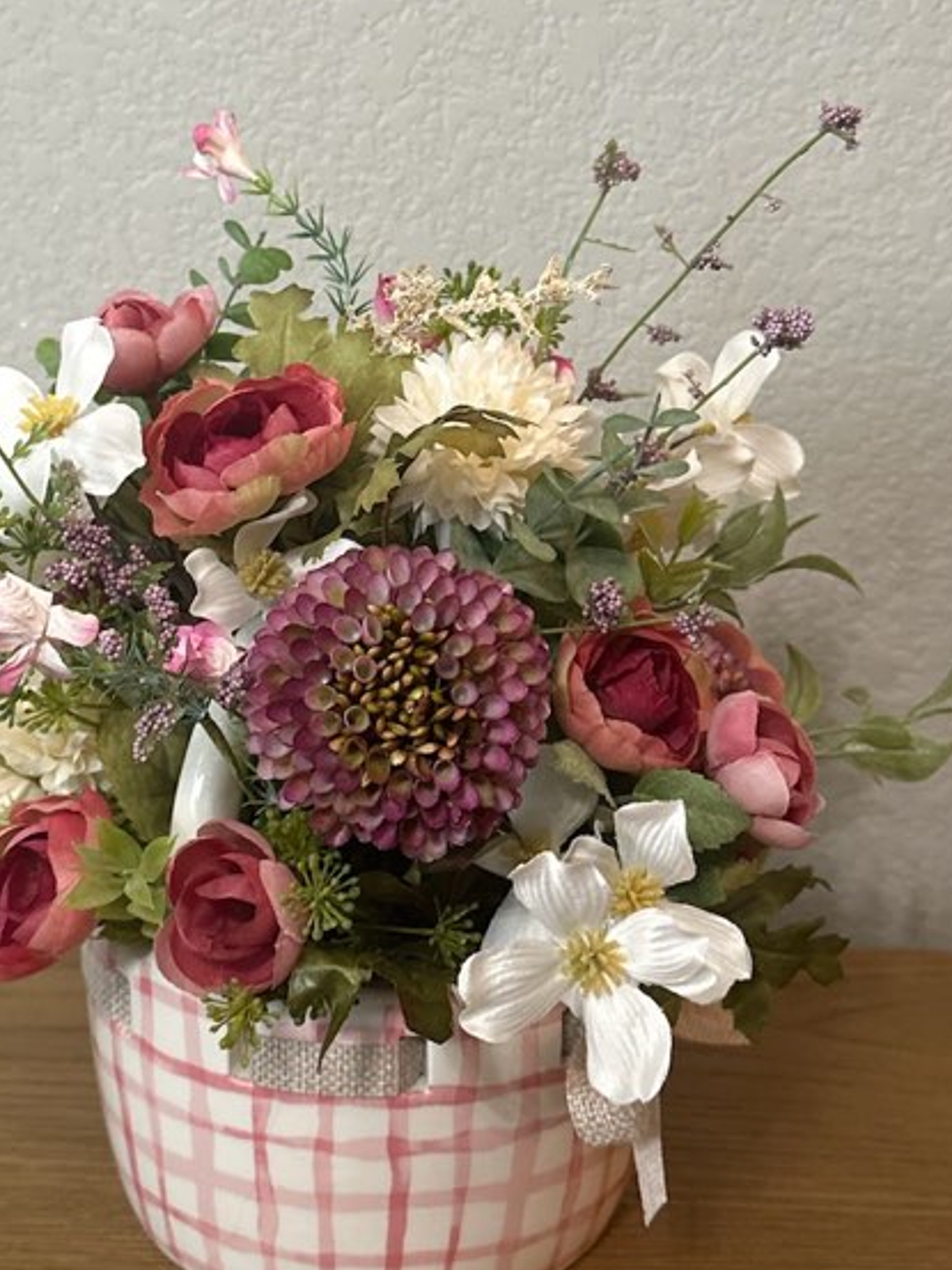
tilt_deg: -12.6
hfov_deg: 27.9
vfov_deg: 36.7
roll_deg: -0.3
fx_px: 1908
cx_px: 365
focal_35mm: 52
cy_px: 507
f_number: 1.78
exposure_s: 1/60
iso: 320
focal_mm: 6.86
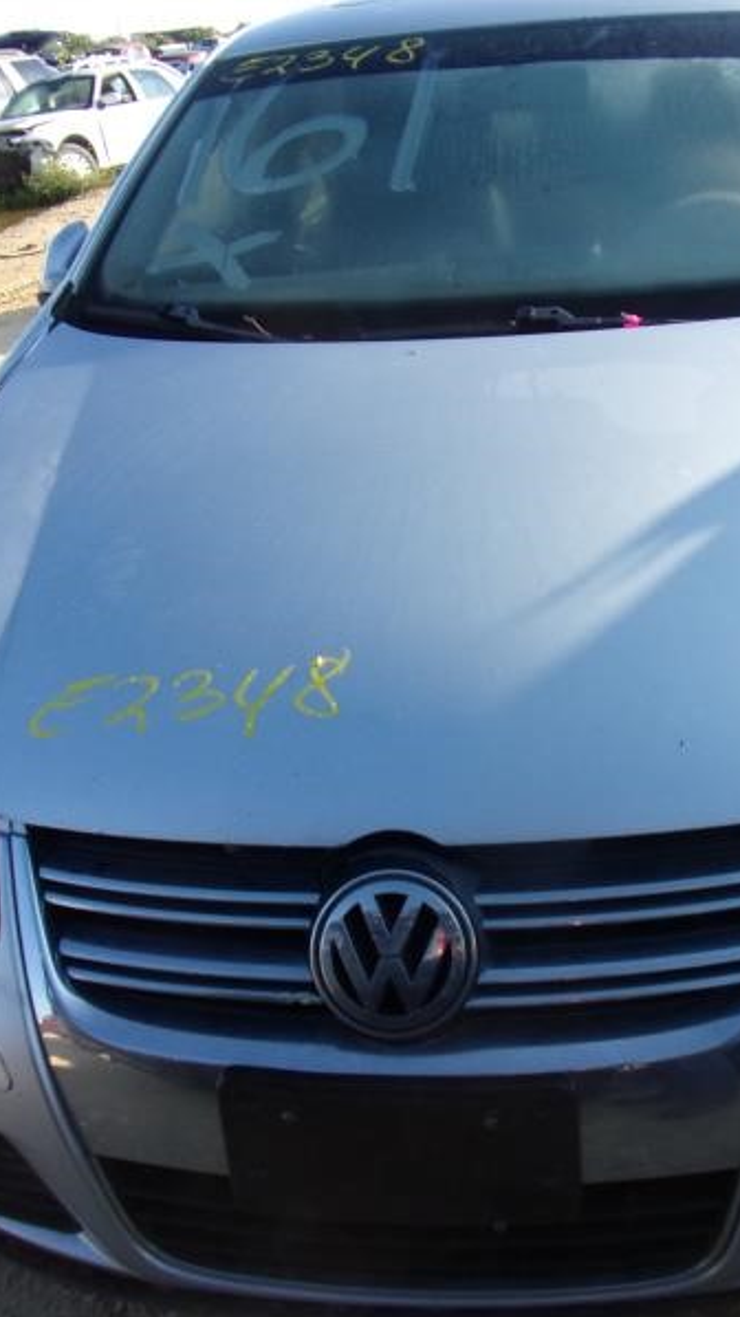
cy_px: 658
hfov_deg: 32.8
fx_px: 1222
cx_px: 586
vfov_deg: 56.6
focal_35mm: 35
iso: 80
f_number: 3.3
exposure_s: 1/400
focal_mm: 4.3
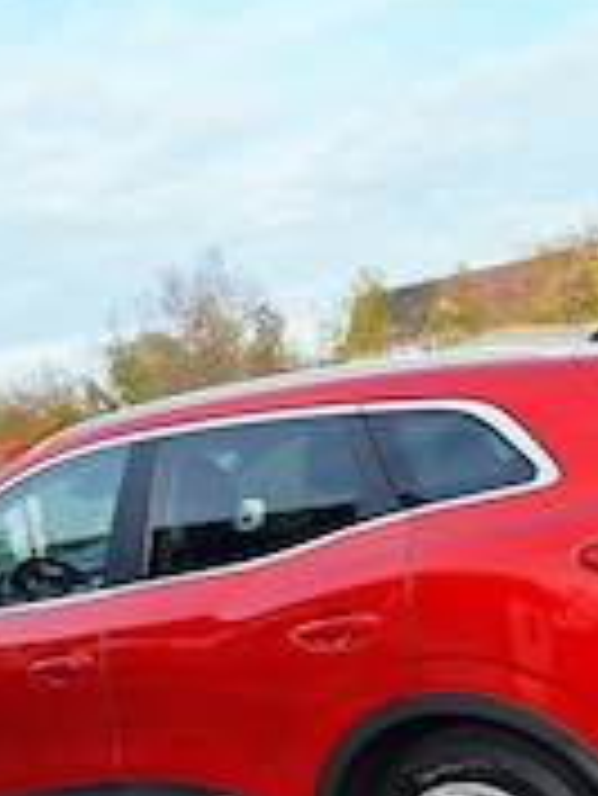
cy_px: 585
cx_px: 342
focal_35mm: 52
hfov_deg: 28.0
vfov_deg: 36.1
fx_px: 1196
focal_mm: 5.54
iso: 40
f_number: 1.8
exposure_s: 1/1126
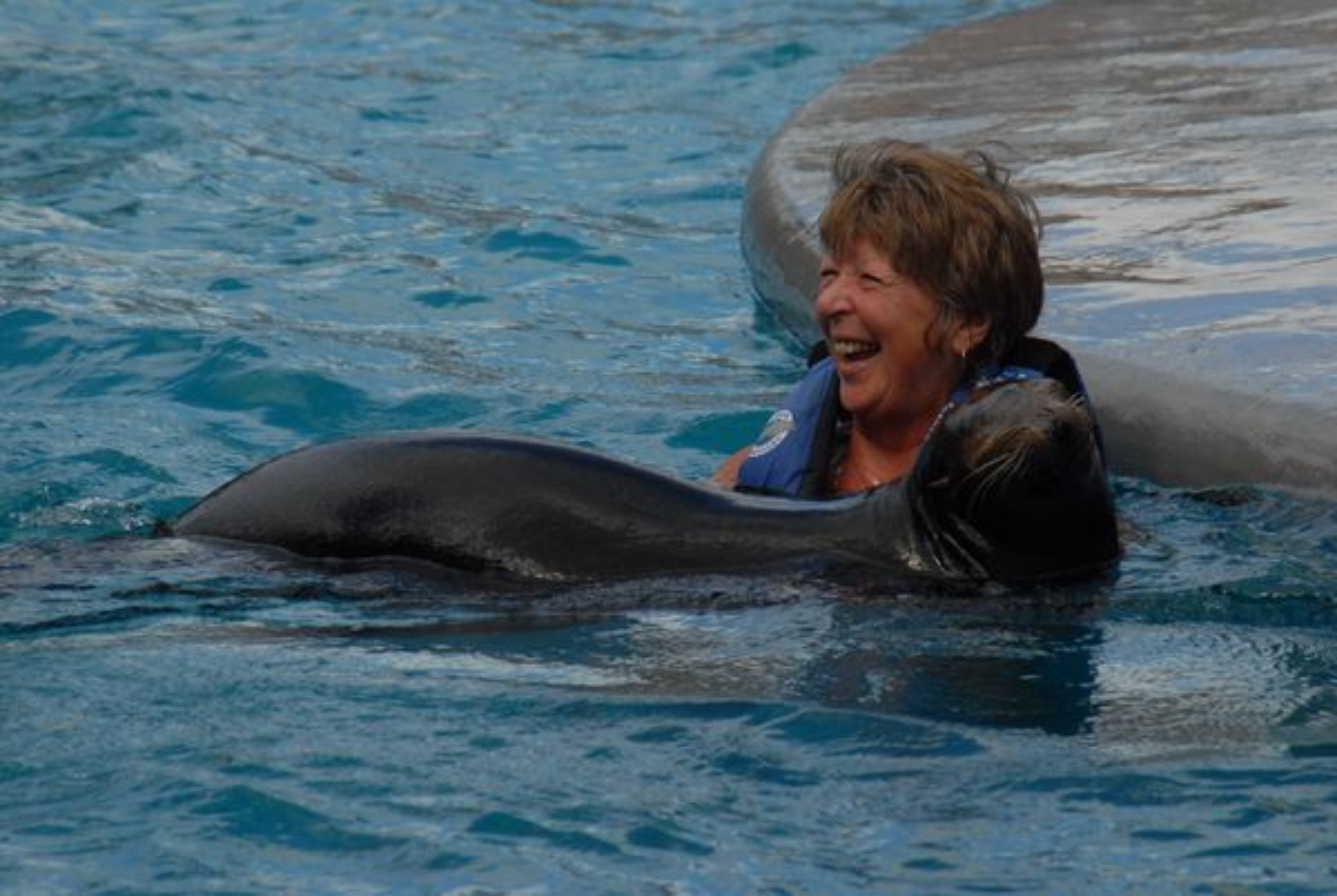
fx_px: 11158
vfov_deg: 4.6
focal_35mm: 300
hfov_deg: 6.9
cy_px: 448
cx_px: 668
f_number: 11
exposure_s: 1/320
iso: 200
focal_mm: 200
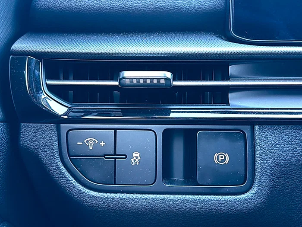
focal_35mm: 33
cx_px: 151
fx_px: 288
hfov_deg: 55.4
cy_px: 114
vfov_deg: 42.9
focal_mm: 6.76
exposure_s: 1/40
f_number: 1.78
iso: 250
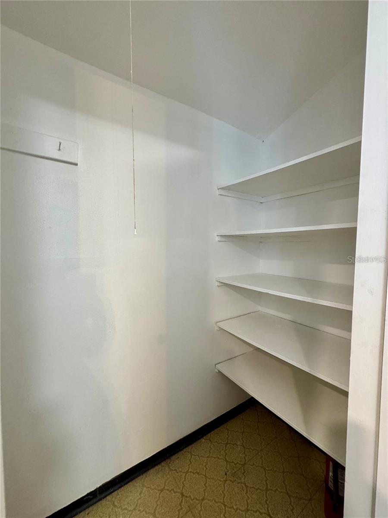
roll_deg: -0.1
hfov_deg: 85.7
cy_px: 259
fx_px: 209
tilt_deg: -4.3
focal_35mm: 14
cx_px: 194
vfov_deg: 102.1
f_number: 2.2
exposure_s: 1/60
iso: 320
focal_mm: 2.22
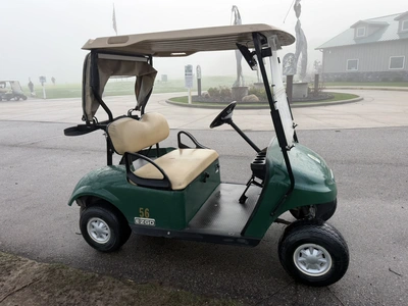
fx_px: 283
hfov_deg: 71.6
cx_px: 204
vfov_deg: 56.8
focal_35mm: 24
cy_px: 153
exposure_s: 1/330
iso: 80
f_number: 1.78
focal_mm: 6.76
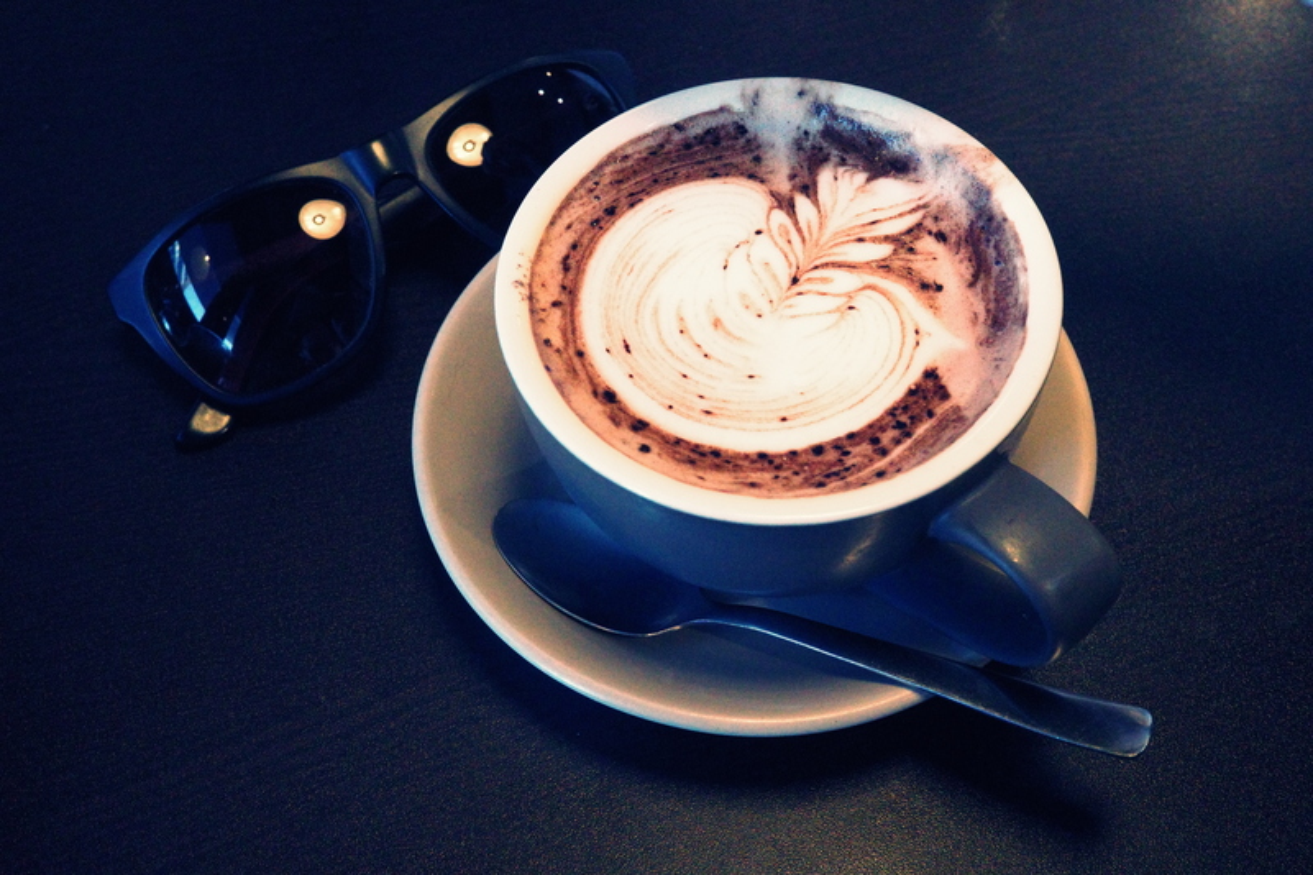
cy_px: 438
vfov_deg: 33.4
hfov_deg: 48.5
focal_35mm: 40
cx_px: 656
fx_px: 1458
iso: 8000
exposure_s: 1/100
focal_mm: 26
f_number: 8
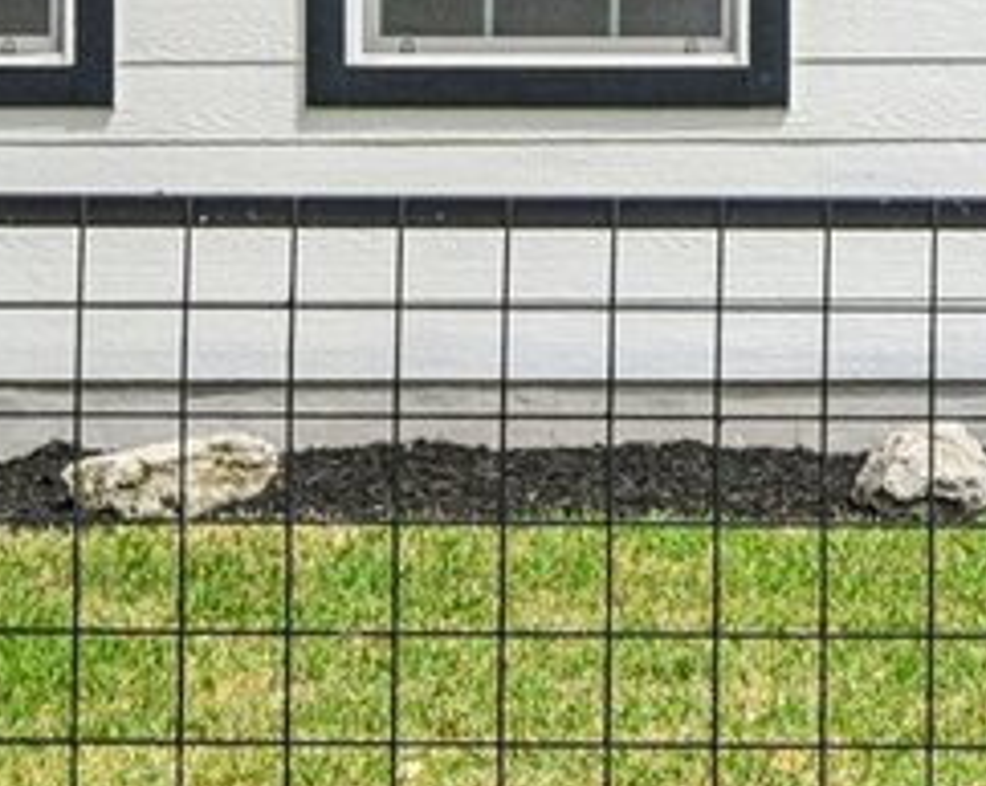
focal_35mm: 151
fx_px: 4401
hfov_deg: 11.8
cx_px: 1801
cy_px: -745
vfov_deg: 9.6
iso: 400
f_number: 8
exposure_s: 1/500
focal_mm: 24
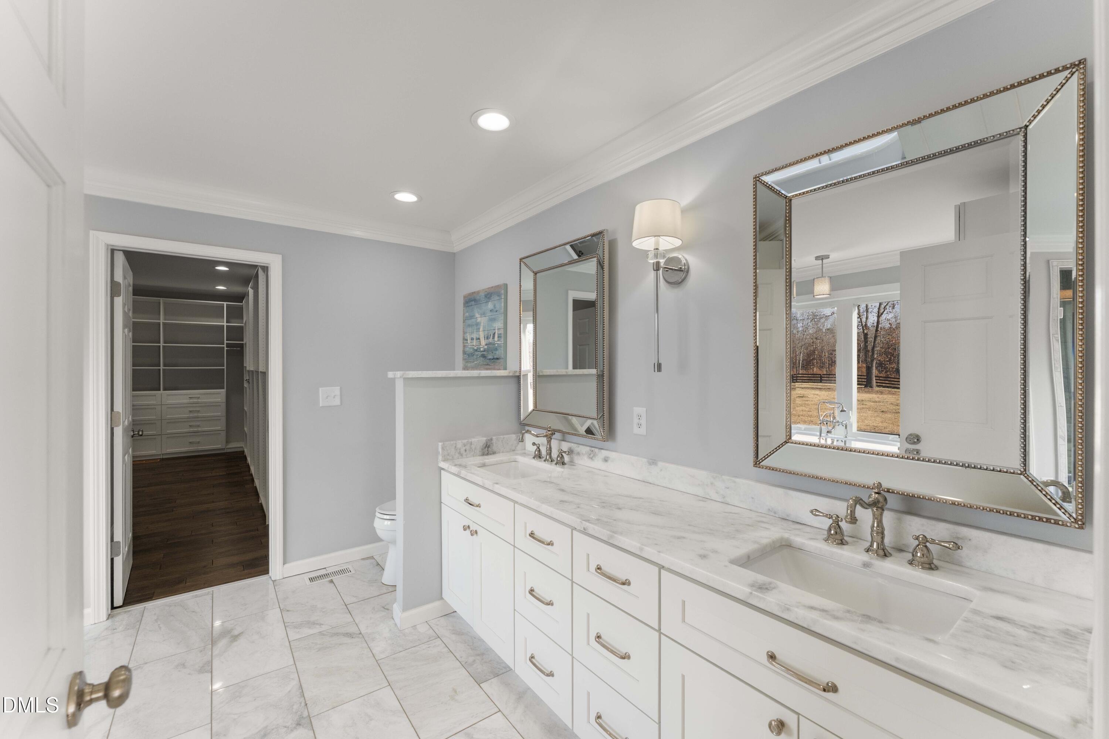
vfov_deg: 81.2
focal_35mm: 14
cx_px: 554
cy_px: 370
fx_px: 431
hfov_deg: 104.3
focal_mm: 14
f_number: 8
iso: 800
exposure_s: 1/50
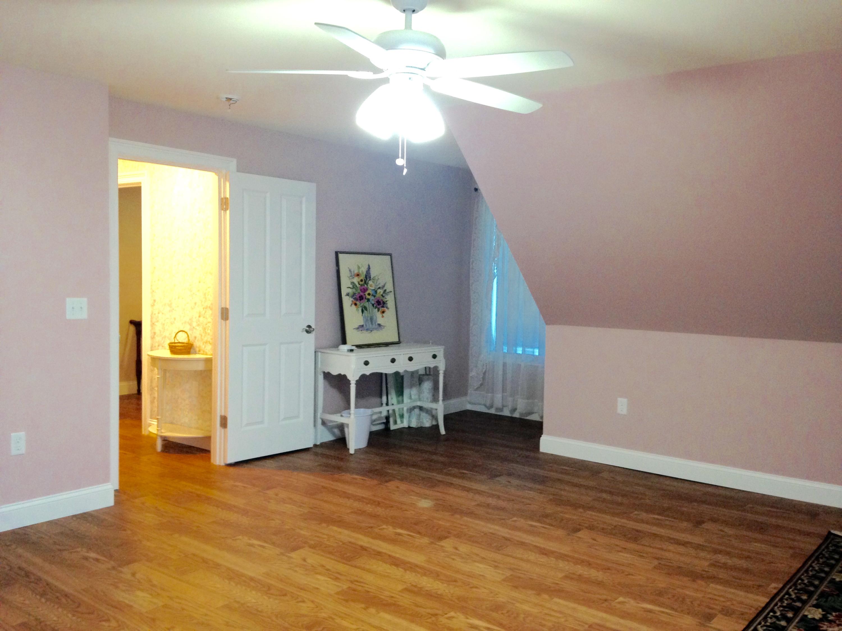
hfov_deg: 55.4
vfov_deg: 42.9
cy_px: 316
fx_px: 803
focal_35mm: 33
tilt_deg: -5.0
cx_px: 421
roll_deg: +0.3
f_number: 2.4
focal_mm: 4.12
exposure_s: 1/20
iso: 125
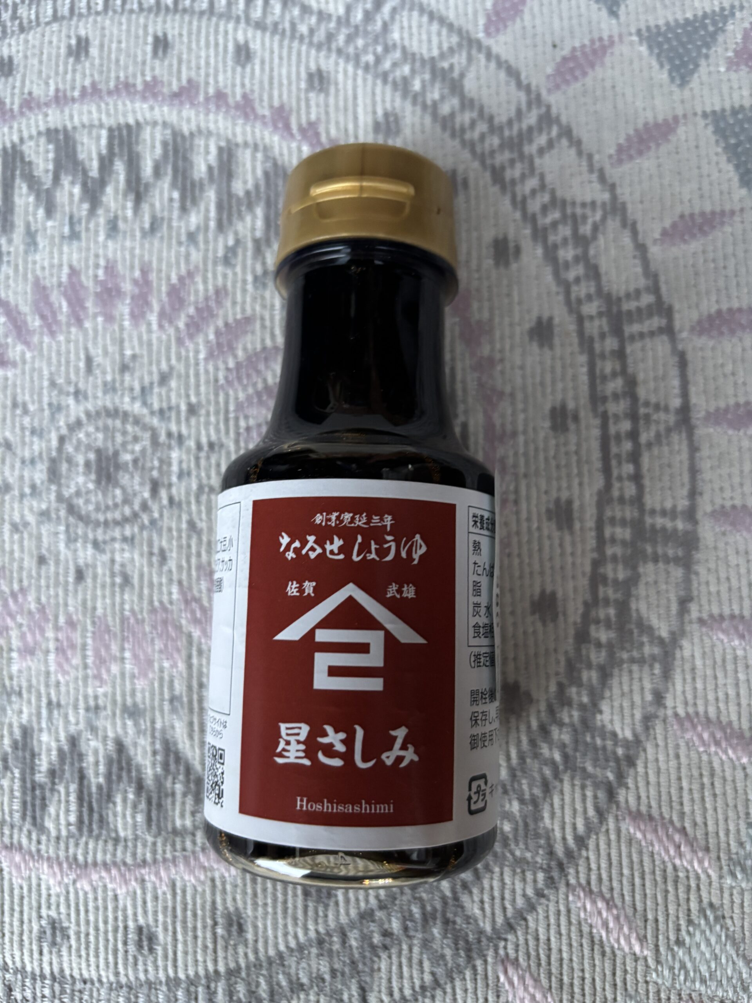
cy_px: 502
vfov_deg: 67.3
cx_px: 376
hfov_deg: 53.1
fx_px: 753
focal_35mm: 26
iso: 500
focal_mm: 5.96
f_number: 1.6
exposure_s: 1/43
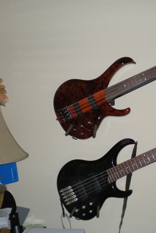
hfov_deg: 21.5
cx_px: 135
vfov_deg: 32.4
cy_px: 116
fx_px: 403
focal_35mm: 62
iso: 146
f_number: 3.5
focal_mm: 7.4
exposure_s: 1/60
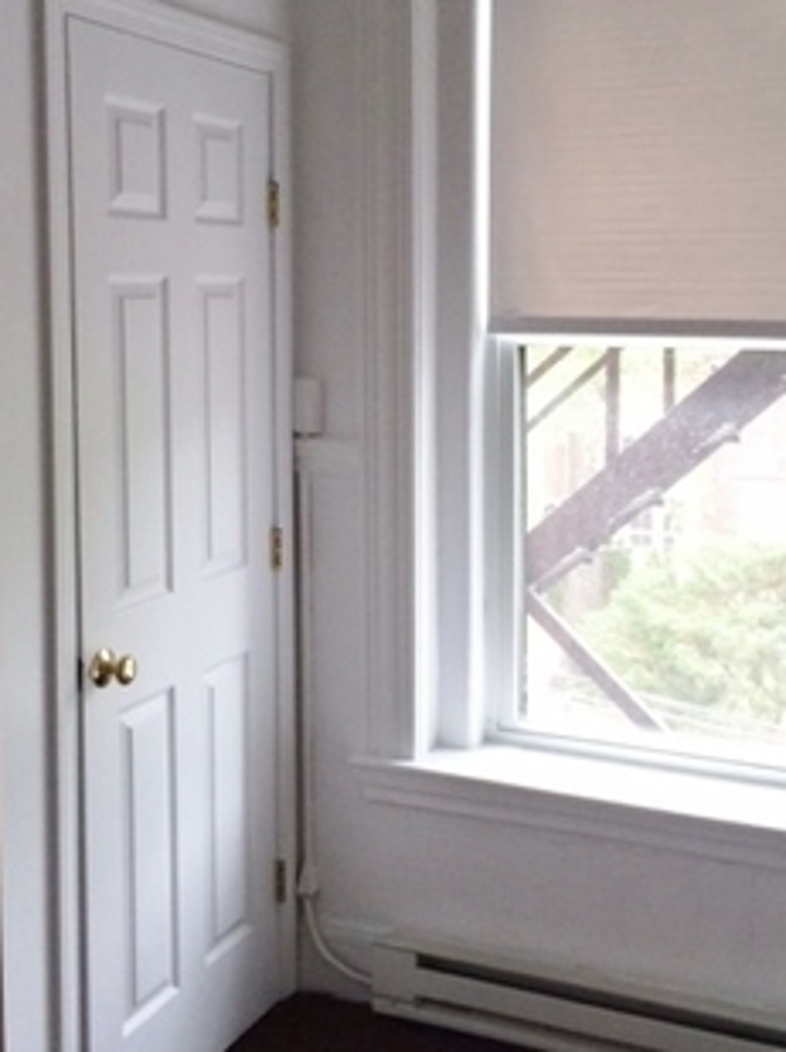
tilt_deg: -4.8
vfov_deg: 40.3
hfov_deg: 30.8
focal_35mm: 47
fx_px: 1426
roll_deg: +0.9
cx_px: 383
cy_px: 436
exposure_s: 1/30
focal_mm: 4.15
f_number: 2.2
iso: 40
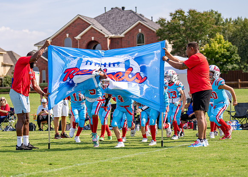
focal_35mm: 106
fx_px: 743
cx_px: 120
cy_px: 105
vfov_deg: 13.6
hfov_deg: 18.9
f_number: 2.8
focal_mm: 70
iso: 160
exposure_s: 1/2000
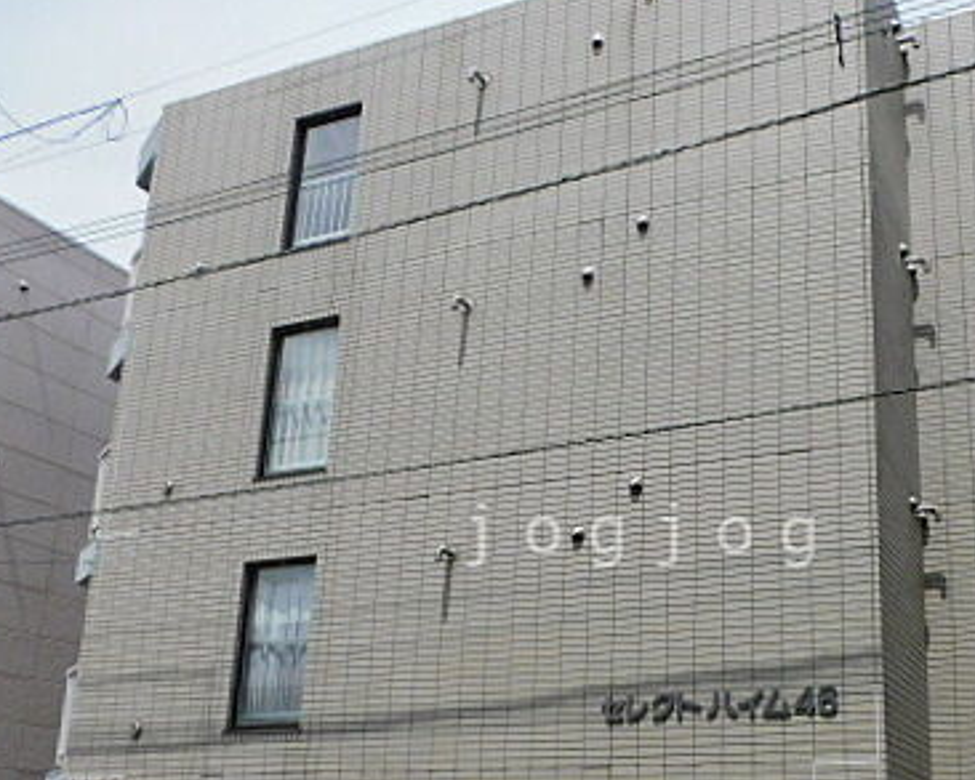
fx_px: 1183
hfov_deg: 44.2
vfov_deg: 36.0
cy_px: 535
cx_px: 647
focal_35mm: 41
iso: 125
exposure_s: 1/1600
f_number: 4.2
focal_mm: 4.3
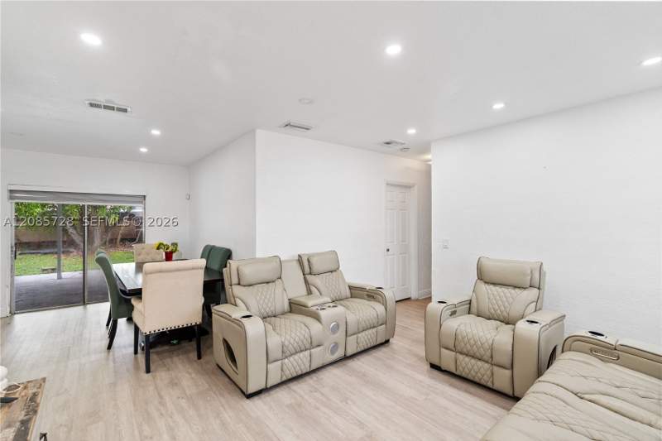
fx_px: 294
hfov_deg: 96.7
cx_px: 331
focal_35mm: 16
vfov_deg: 73.7
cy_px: 220
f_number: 5
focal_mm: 16
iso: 500
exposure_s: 1/15
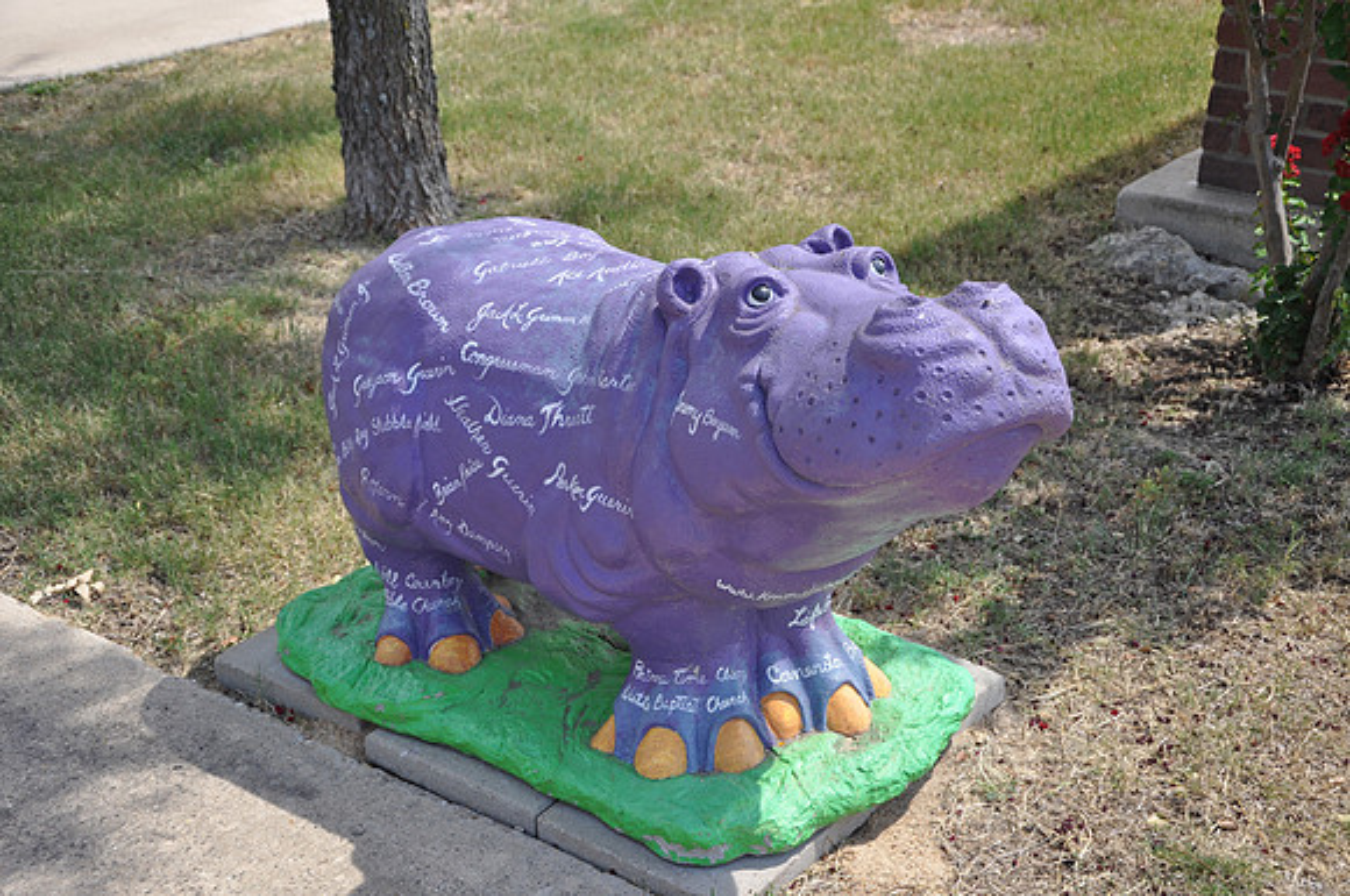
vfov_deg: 26.4
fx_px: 1910
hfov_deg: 38.9
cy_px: 448
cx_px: 675
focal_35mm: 51
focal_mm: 34
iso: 200
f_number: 6.3
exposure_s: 1/160
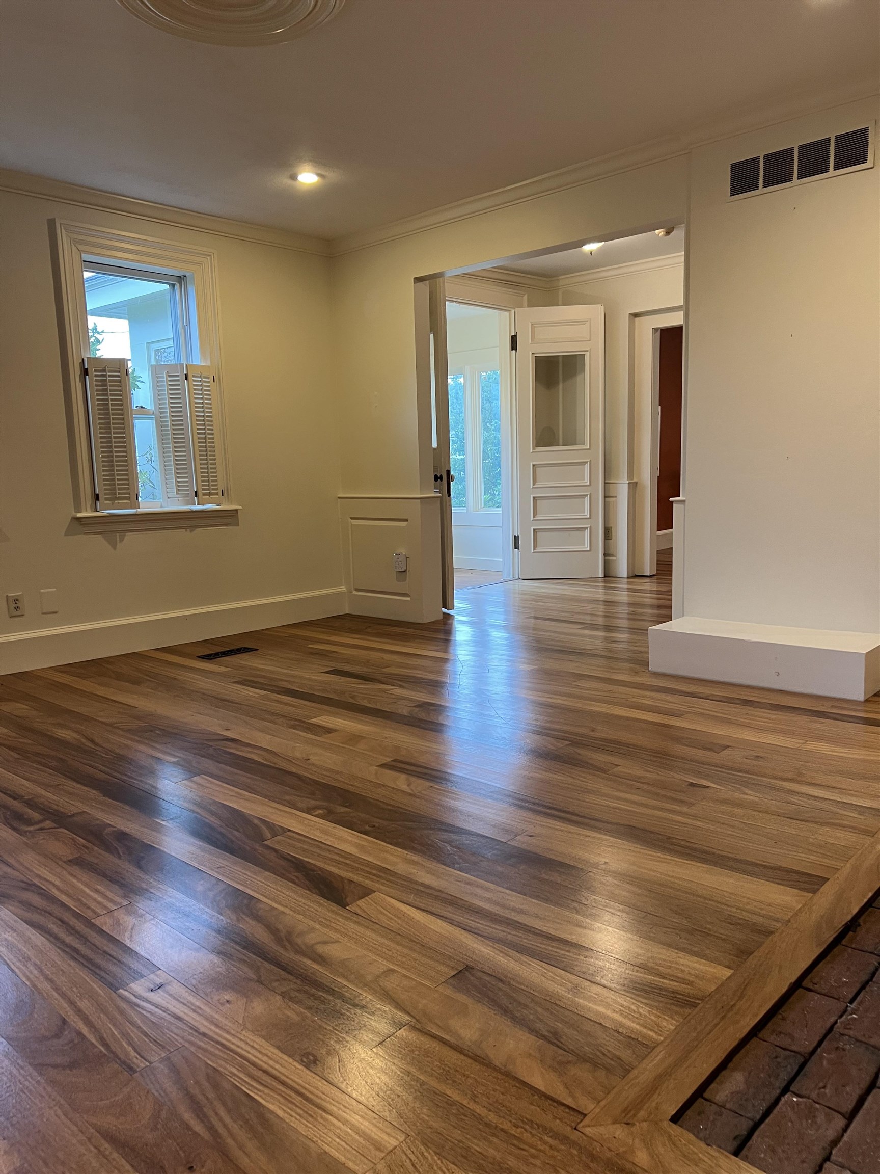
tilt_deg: -7.4
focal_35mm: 26
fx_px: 881
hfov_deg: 53.1
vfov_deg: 67.3
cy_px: 587
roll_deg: +2.1
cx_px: 440
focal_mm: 5.7
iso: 125
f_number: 1.5
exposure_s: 1/60
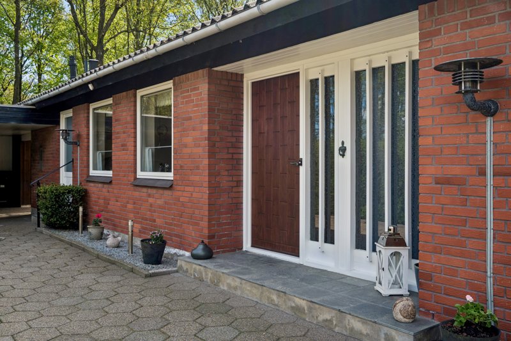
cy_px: 170
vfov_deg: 40.0
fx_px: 468
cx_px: 256
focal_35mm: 33
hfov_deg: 57.2
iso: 125
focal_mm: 33
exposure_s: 1/320
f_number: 7.1
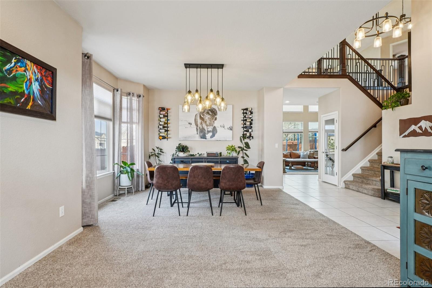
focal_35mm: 16
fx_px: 198
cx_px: 216
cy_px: 144
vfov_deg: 72.0
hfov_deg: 95.0
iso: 500
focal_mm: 11
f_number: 8
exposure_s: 1/30
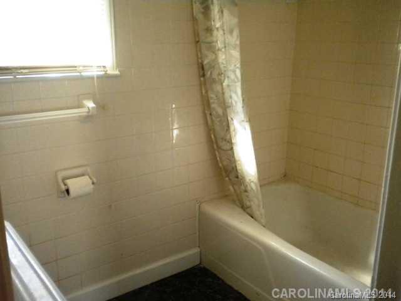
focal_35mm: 35
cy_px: 150
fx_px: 405
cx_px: 200
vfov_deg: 40.7
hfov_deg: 52.6
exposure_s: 1/66.1
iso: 602
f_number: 3.1
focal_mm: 6.3
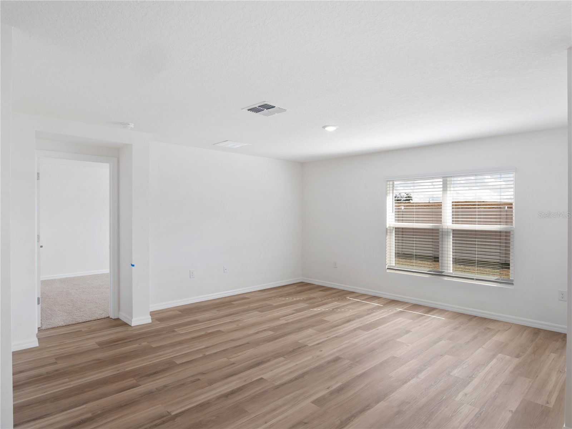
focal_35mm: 20
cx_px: 286
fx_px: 330
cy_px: 214
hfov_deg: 81.7
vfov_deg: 66.0
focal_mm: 10
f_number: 6.3
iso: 800
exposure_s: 1/60
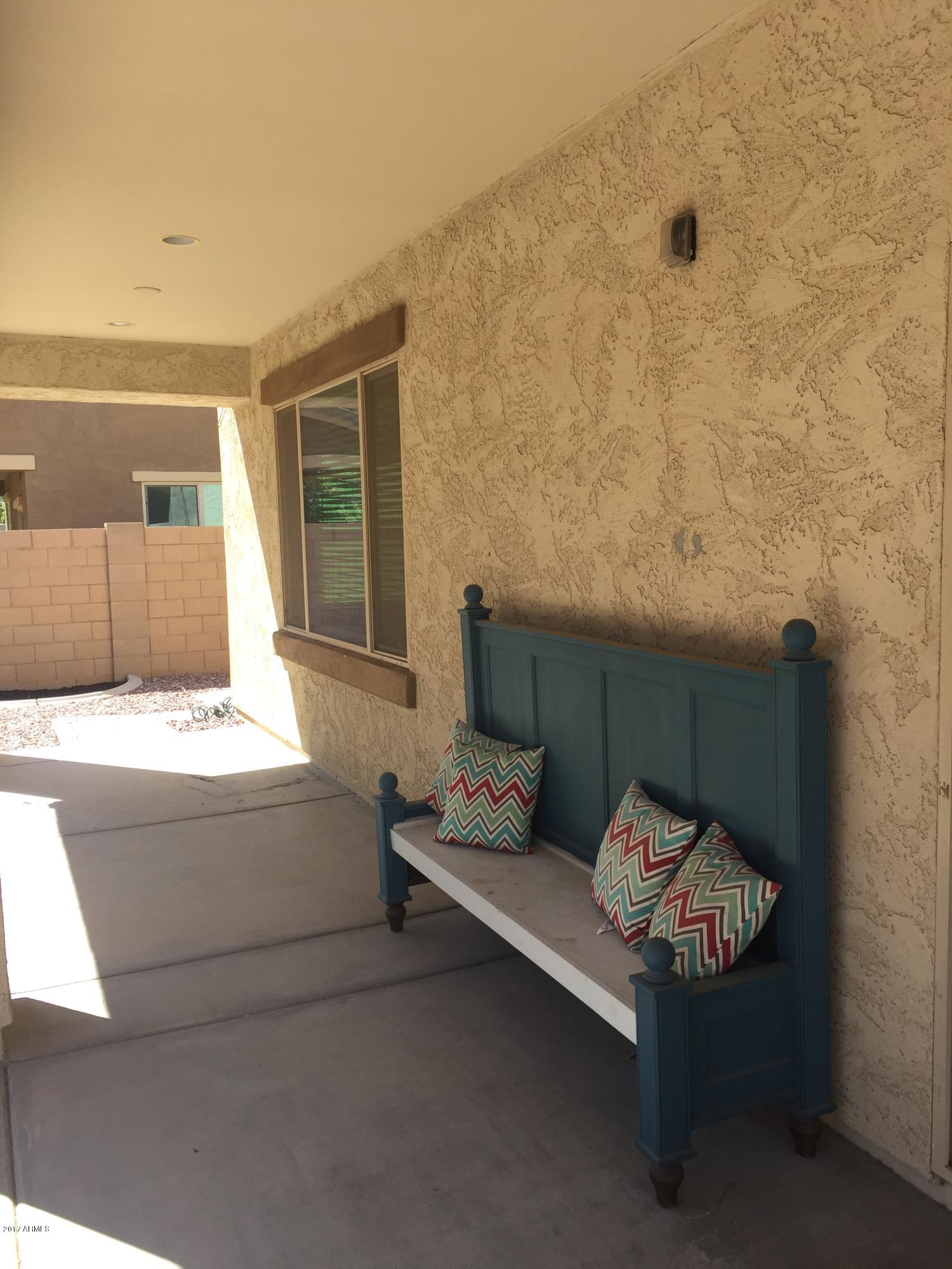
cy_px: 634
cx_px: 476
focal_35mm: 29
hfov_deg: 48.2
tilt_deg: -5.9
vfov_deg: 61.7
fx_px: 1063
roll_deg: +1.9
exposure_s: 1/377
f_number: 2.2
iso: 32
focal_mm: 4.15
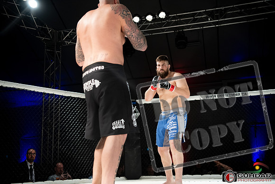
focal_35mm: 44
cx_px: 138
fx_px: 336
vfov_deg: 30.5
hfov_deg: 44.5
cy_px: 92
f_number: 2.8
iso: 1400
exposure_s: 1/1000
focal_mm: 44
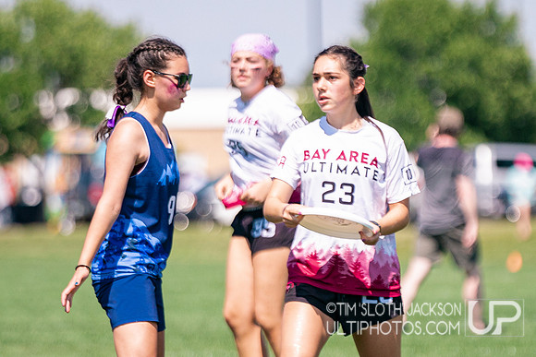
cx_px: 321
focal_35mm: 465
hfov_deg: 4.4
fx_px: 6929
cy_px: 204
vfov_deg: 3.0
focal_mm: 200
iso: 320
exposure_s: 1/6400
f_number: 2.8
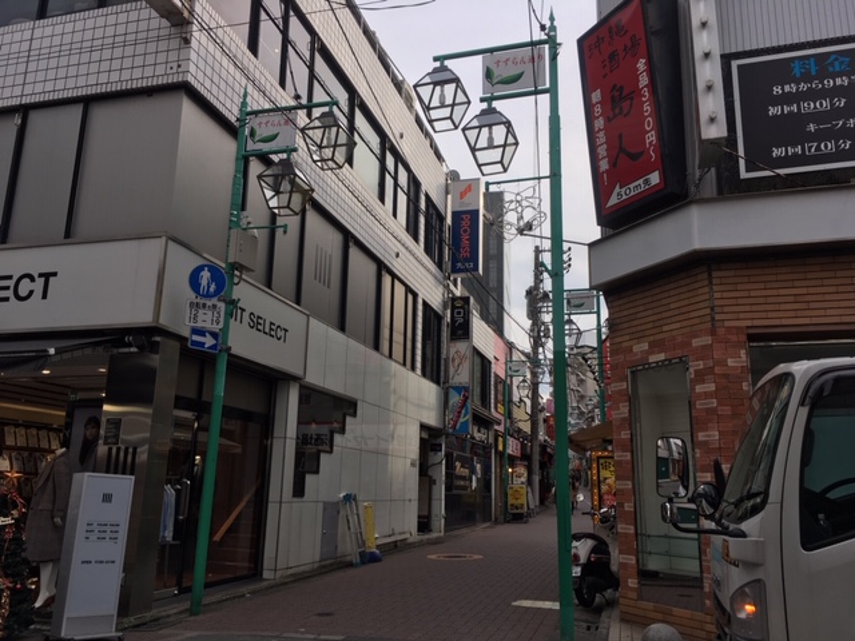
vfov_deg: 48.2
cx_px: 428
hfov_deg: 61.7
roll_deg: -1.8
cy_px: 320
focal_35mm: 29
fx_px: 716
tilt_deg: +13.7
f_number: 2.2
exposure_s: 1/680
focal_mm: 4.15
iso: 25
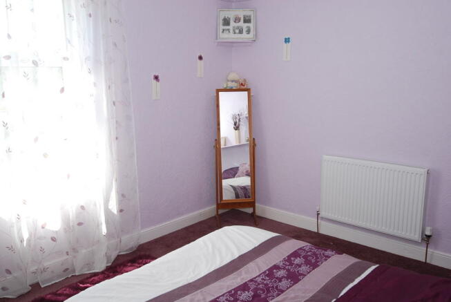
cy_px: 151
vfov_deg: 43.7
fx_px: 376
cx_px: 226
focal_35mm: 30
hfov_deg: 61.9
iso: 200
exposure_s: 1/60
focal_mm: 20
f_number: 5.6
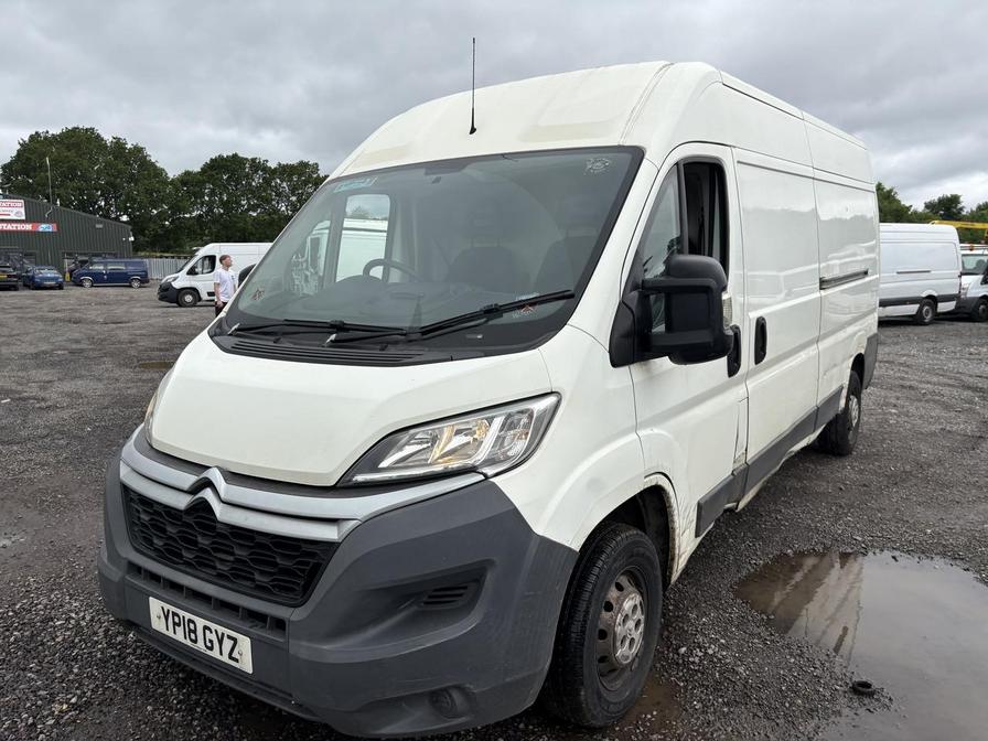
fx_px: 742
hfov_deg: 67.3
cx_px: 494
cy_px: 370
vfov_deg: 53.1
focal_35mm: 26
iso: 50
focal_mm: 5.96
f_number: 1.6
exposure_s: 1/2364
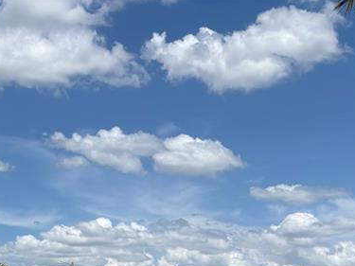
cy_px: 362
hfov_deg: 25.6
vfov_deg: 18.9
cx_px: -26
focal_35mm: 71
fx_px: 728
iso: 50
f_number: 1.6
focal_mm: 5.96
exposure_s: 1/6329
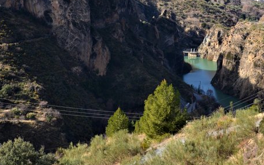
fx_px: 734
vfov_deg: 12.7
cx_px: 171
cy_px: 24
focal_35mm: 102
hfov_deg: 20.3
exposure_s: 1/500
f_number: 11
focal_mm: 38
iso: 400
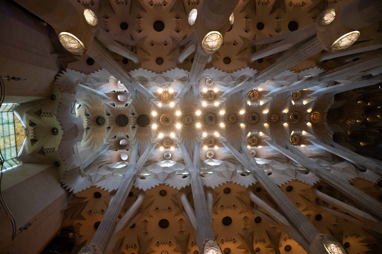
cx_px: 191
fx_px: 254
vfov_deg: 53.1
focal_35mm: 24
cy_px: 127
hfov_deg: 73.8
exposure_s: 1/200
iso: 8000
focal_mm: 24
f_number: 5.6
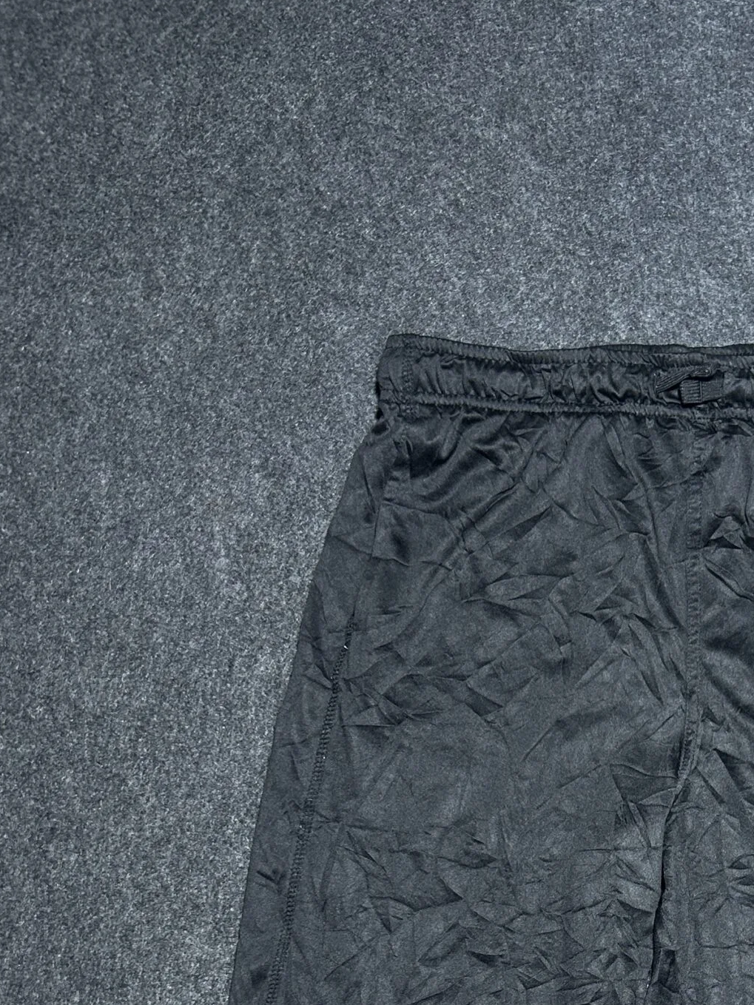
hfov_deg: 28.4
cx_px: 703
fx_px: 1423
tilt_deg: -61.2
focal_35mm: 49
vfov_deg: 36.3
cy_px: 920
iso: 125
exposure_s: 1/50
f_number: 1.5
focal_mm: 5.7
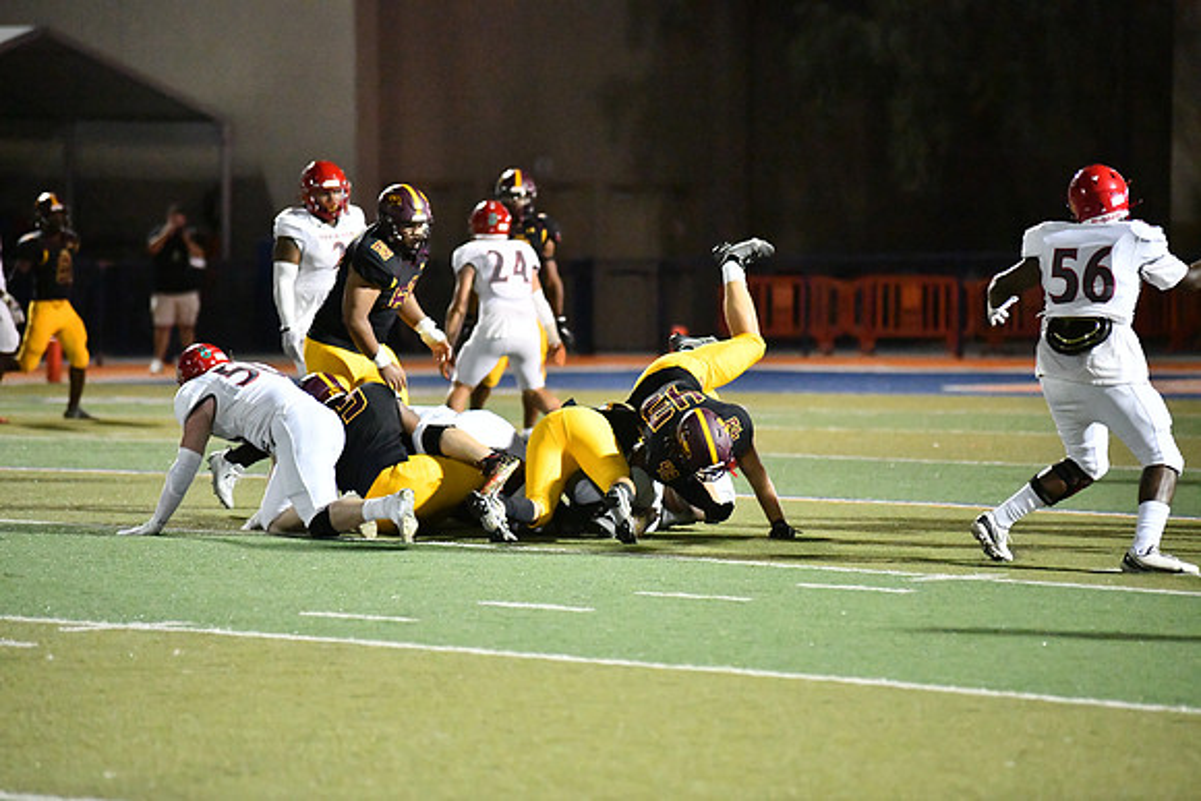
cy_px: 400
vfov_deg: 6.9
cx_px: 600
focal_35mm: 200
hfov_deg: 10.3
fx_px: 6673
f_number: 2.8
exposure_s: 1/3200
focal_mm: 200
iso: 22800
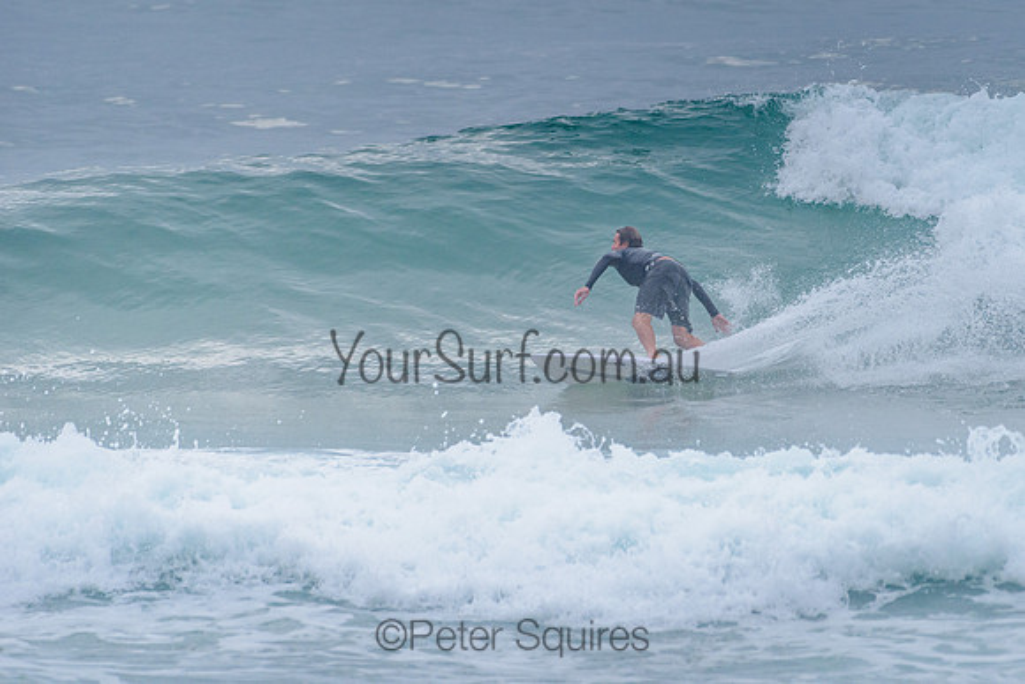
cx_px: 628
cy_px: 265
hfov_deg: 3.4
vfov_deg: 2.2
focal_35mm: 613
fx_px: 17453
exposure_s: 1/2000
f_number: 5.6
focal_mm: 500
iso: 1100
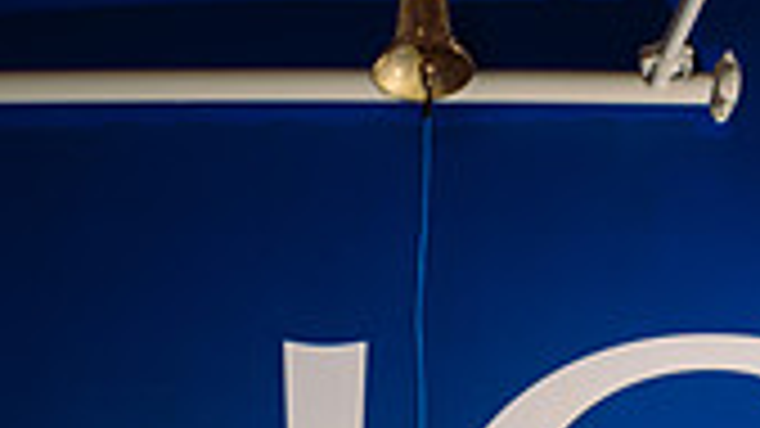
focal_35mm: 67
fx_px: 1350
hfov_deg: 31.4
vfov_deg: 13.9
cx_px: 310
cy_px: 960
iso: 200
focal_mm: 24
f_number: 7.1
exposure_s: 1/250
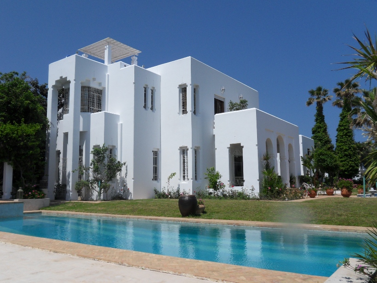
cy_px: 142
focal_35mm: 32
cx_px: 188
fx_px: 349
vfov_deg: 44.2
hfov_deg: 56.8
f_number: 8.2
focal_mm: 5.6
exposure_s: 1/500
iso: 80
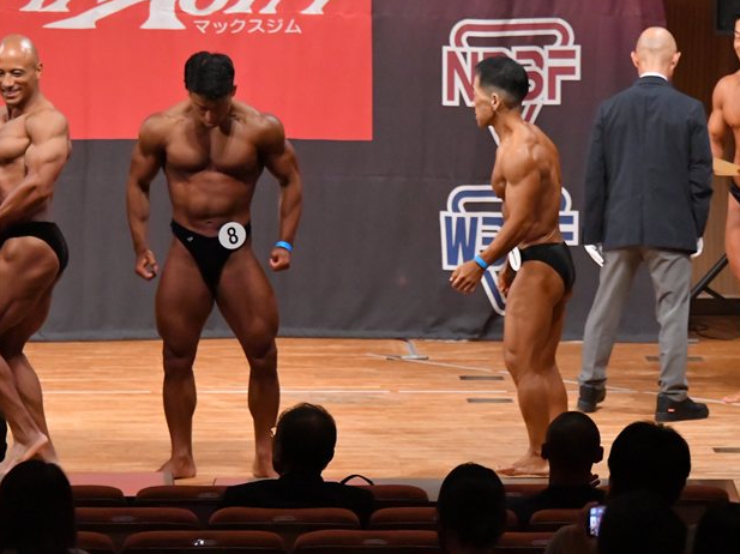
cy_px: 300
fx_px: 5213
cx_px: 461
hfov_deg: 8.1
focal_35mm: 244
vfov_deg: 6.1
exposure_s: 1/400
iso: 11400
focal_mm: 135
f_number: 5.6
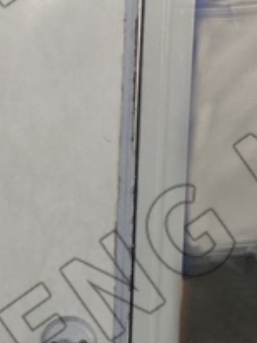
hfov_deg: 9.6
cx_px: -127
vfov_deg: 12.9
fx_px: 1493
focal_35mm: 151
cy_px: 354
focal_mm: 4.15
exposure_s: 1/100
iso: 32
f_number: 2.2
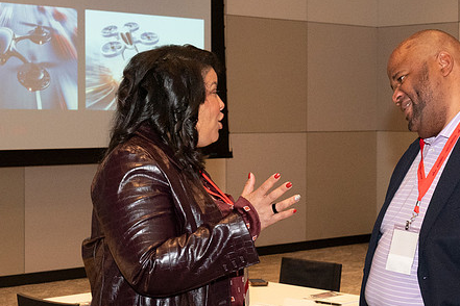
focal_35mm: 84
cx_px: 225
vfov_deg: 16.3
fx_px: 1073
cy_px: 141
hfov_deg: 24.2
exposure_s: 1/80
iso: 2500
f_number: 9
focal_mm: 35
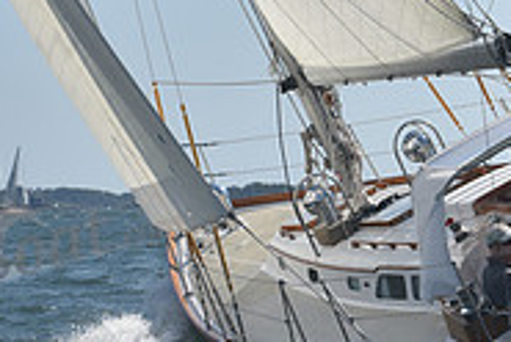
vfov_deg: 6.3
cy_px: 81
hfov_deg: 9.4
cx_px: 329
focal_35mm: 219
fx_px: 3114
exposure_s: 1/1000
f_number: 6.3
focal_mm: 70
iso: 250
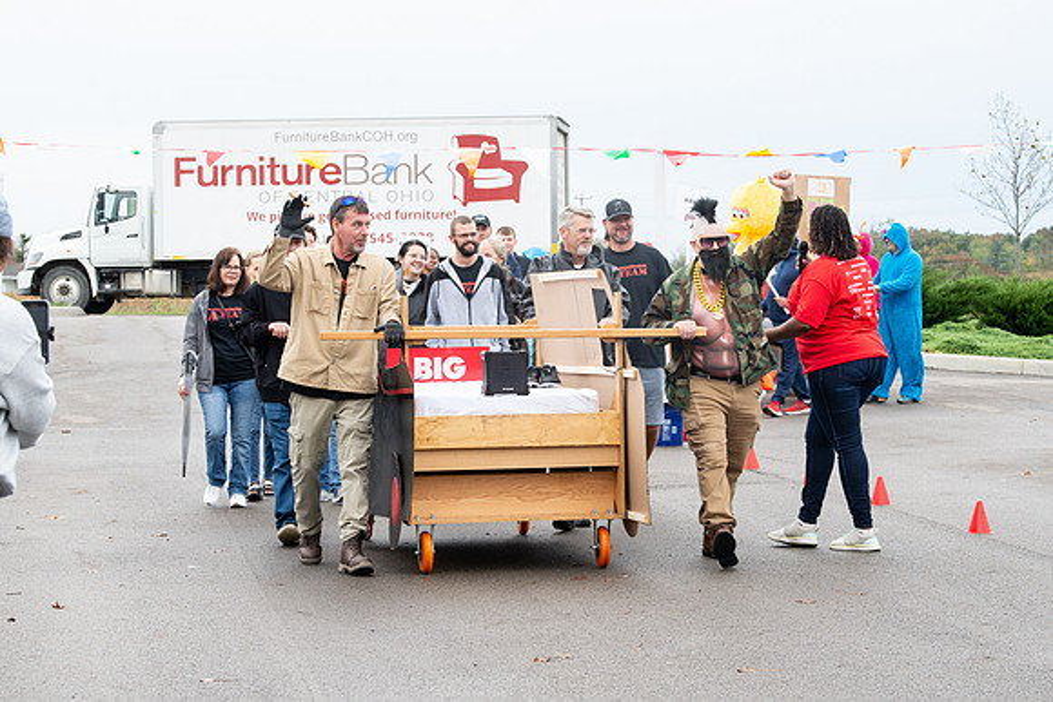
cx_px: 561
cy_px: 338
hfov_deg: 18.8
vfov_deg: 12.6
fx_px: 3172
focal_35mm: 108
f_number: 10
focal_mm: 100
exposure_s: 1/160
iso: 640
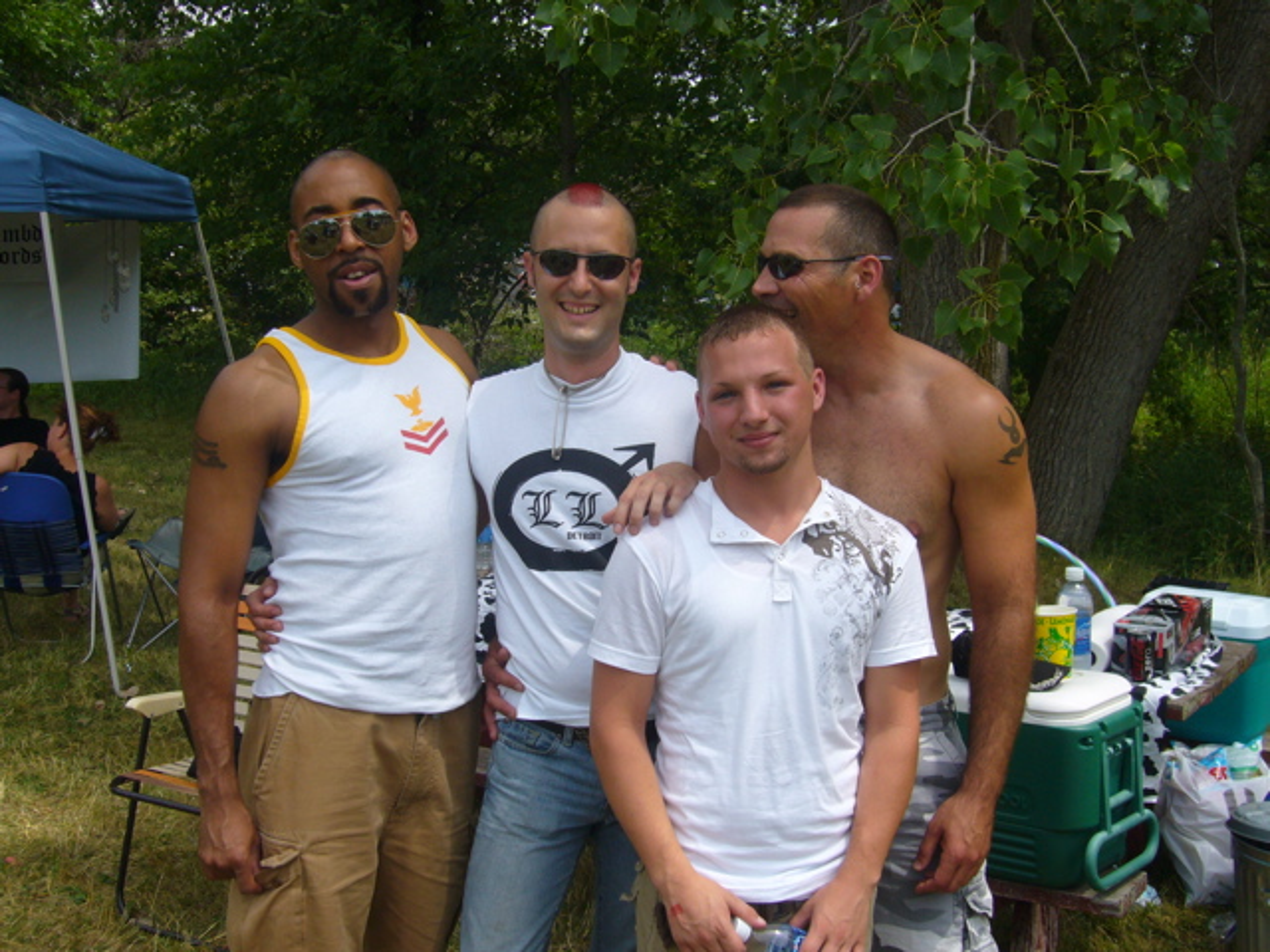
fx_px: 1651
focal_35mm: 45
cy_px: 476
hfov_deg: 42.1
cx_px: 635
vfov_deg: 32.2
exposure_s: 1/250
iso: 80
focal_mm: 7.5
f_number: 6.3
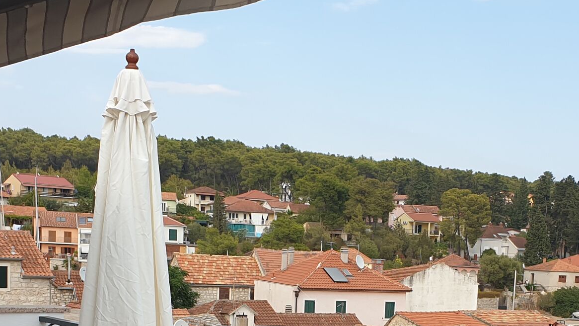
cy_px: 377
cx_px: 378
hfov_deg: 30.8
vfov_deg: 17.0
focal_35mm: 68
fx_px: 1044
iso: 50
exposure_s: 1/742
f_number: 2.4
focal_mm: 4.3
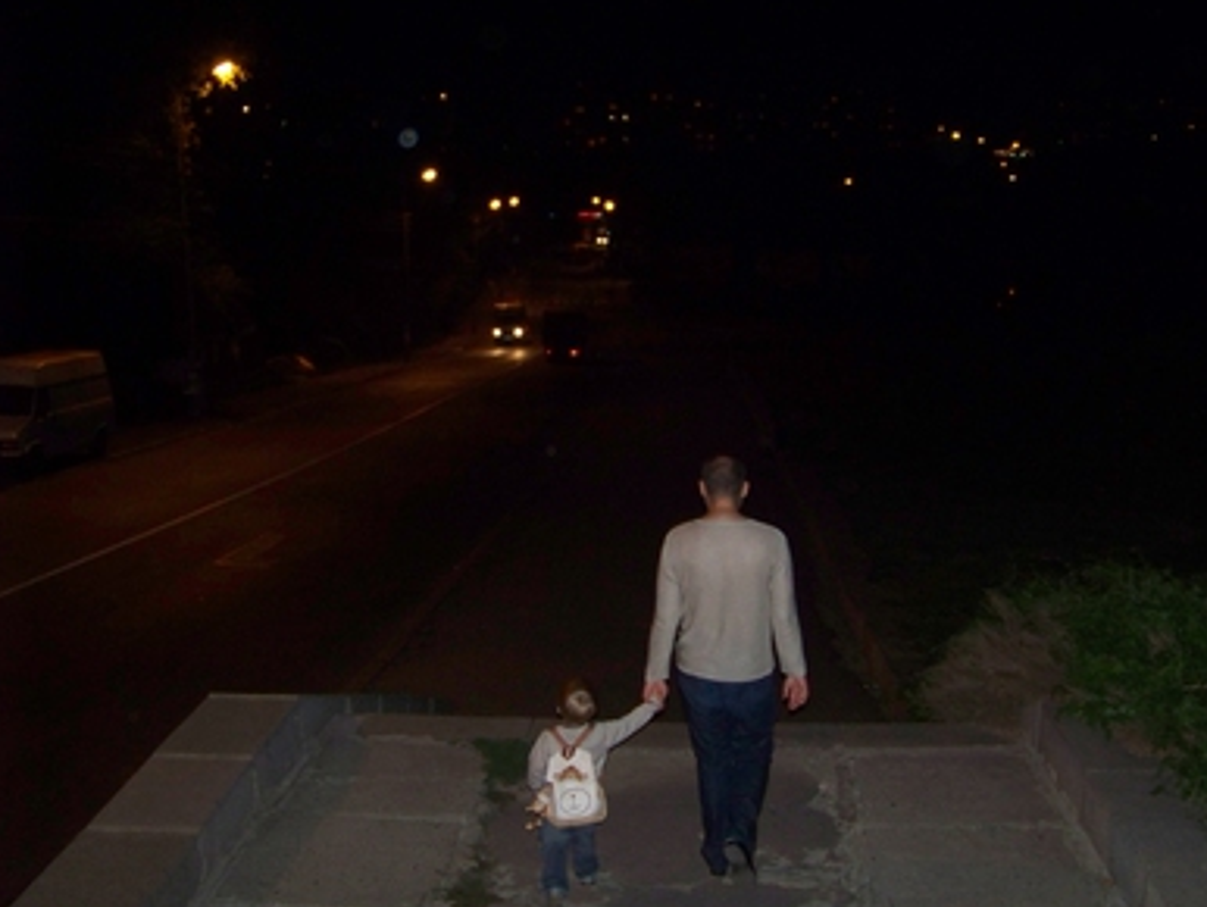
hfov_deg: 44.6
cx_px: 697
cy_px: 488
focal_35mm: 42
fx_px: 1465
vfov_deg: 34.4
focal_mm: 5.85
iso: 200
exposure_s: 1/30
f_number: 2.8
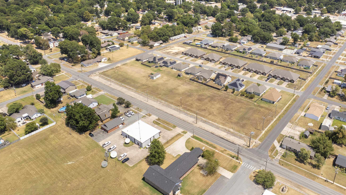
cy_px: 67
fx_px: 248
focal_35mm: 27
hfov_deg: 69.7
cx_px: 191
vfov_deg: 42.4
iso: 100
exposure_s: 1/160
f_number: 2.8
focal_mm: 8.38
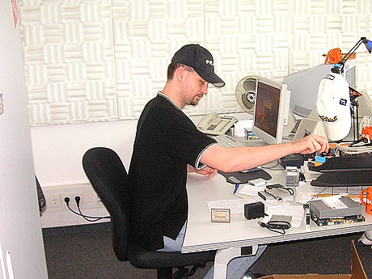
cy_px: 140
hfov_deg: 40.4
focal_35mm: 47
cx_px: 186
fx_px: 505
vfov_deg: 30.9
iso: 160
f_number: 3.3
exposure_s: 1/45
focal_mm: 7.8
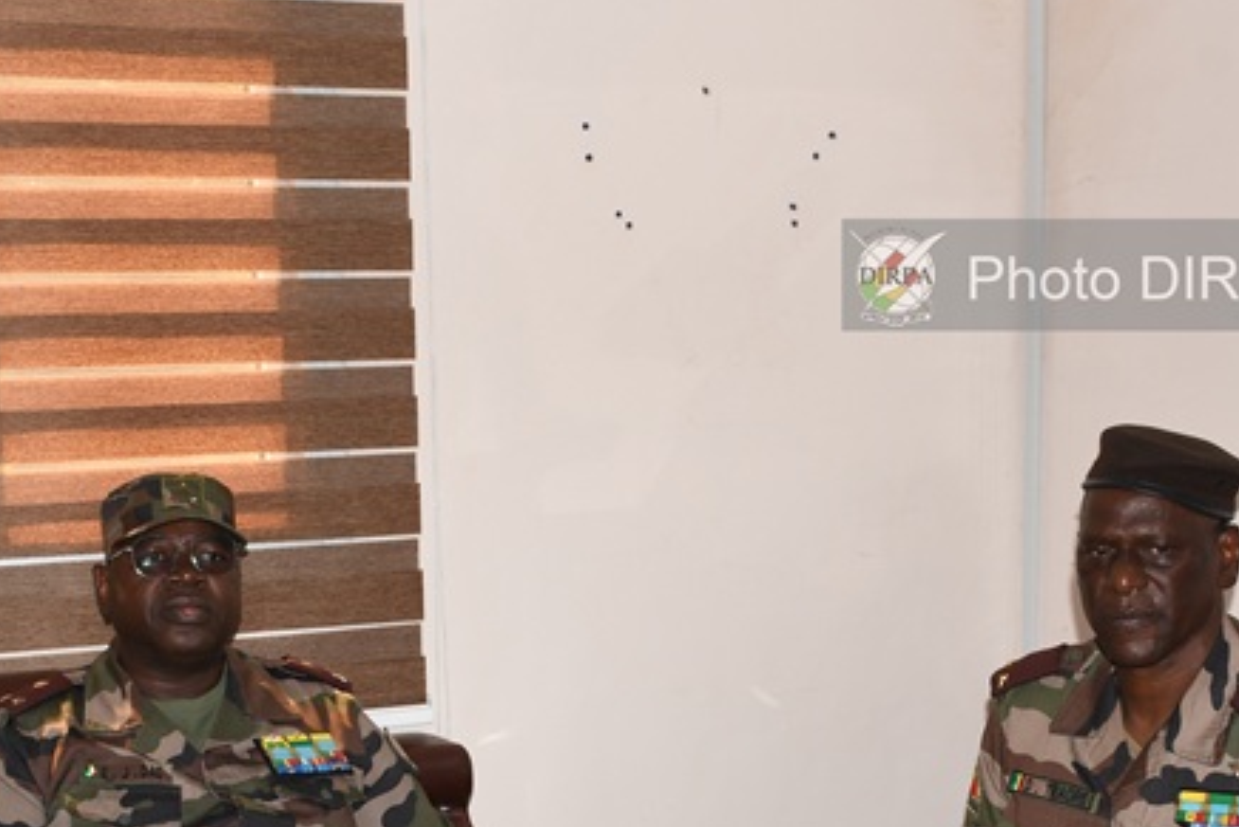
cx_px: 523
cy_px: 737
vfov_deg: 20.2
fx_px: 2272
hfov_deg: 30.5
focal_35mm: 66
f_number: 7.1
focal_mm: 24
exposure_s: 1/125
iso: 400
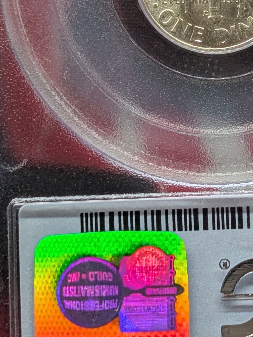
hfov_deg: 10.0
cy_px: 127
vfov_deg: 13.3
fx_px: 1439
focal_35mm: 148
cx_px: 232
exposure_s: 1/88.3
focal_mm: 6.9
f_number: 1.68
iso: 36
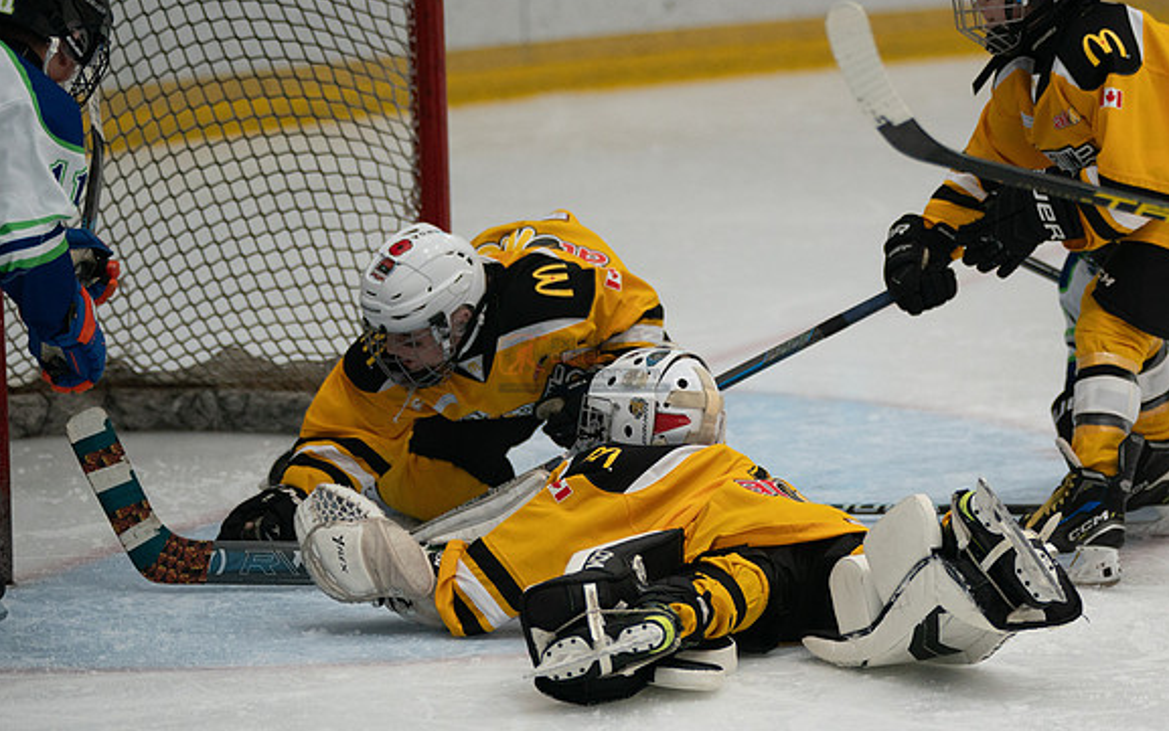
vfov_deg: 5.5
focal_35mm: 239
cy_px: 361
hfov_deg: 8.8
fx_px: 7617
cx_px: 777
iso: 2500
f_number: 3.2
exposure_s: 1/2000
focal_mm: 176
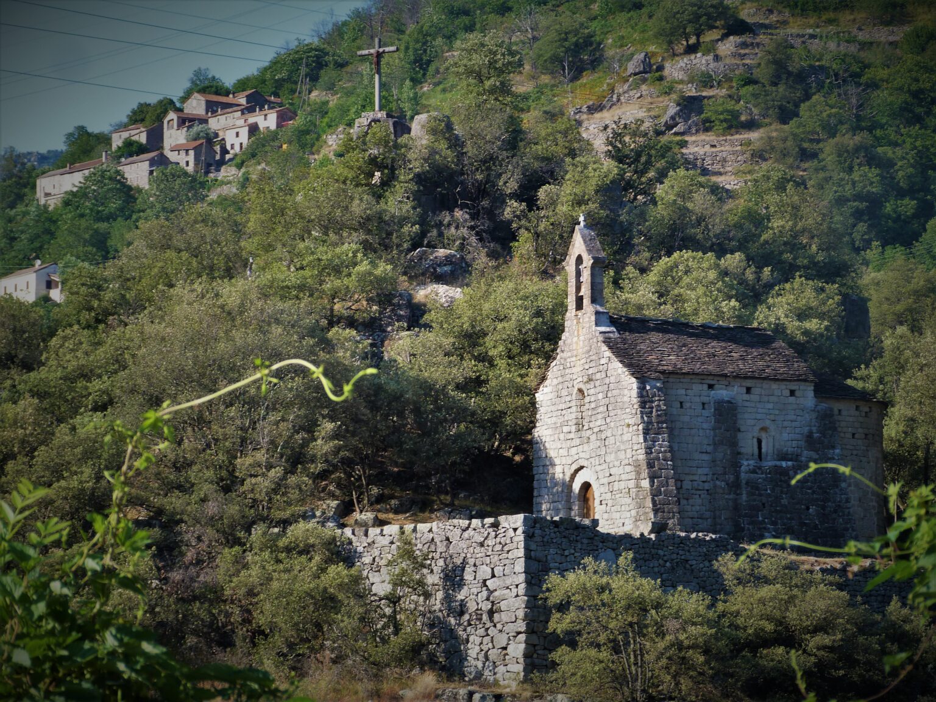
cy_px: 351
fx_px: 3813
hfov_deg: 14.0
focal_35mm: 141
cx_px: 468
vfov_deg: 10.5
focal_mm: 25.4
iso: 80
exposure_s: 1/160
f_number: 4
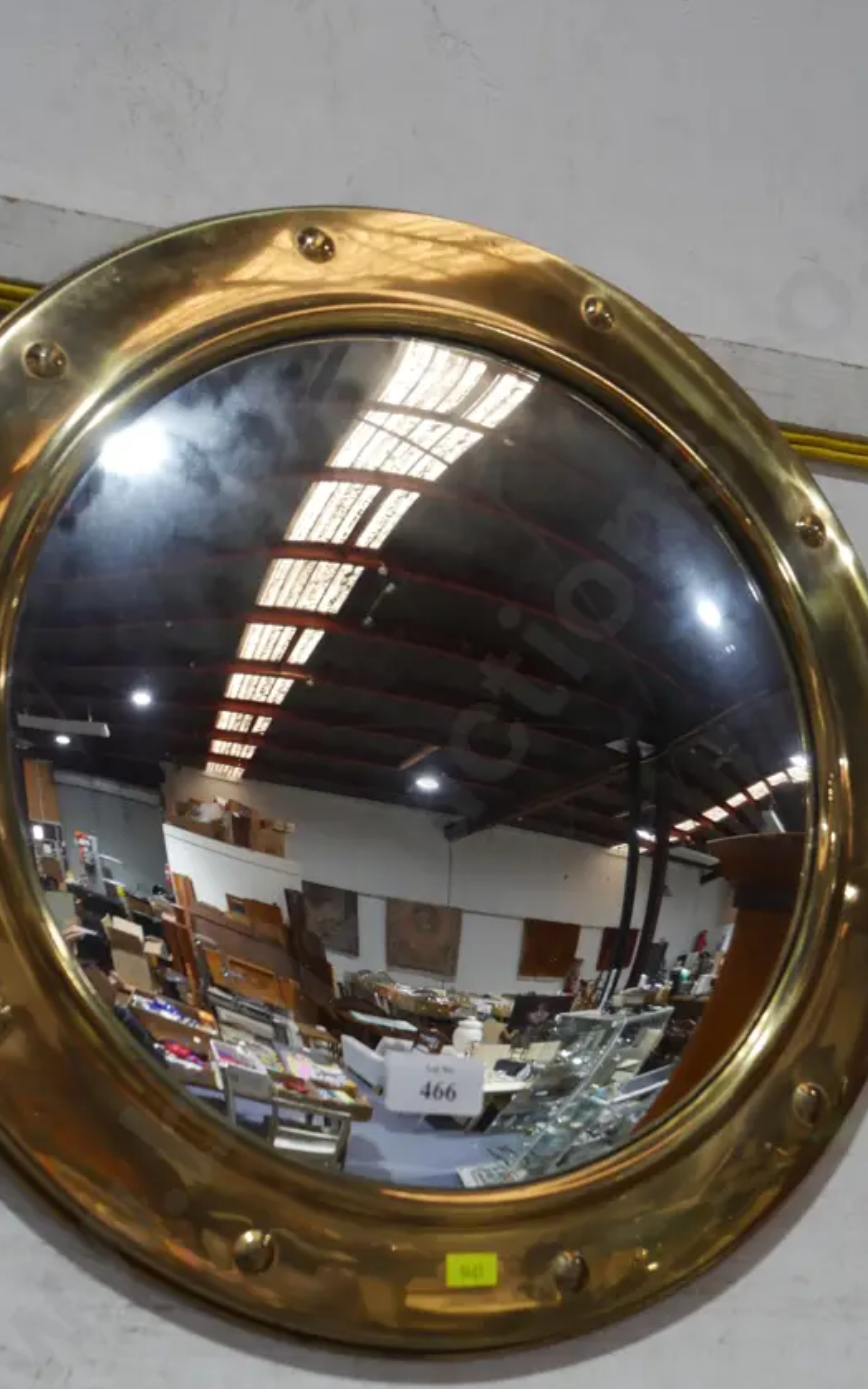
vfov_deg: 29.3
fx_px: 2649
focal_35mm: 70
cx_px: 445
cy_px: 797
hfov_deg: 18.6
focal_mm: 27
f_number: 5.3
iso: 640
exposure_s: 1/60
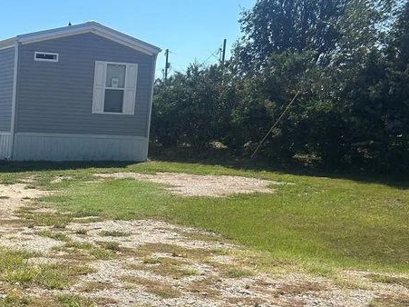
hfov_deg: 29.5
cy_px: 260
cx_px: -40
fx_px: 697
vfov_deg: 24.3
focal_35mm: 59
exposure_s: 1/3571
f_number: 1.5
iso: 50
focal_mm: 5.7
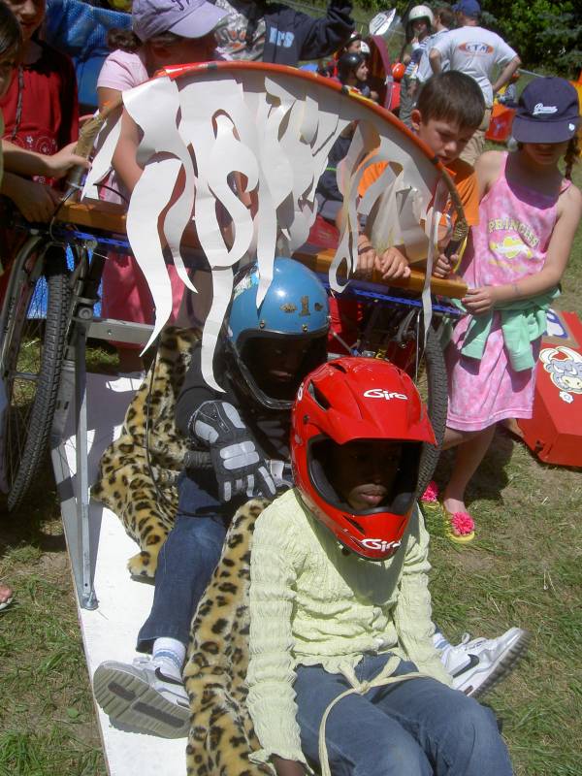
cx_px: 291
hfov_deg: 36.8
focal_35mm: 39
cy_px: 388
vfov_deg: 47.9
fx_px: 874
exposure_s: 1/800
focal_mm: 8
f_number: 4.7
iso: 100
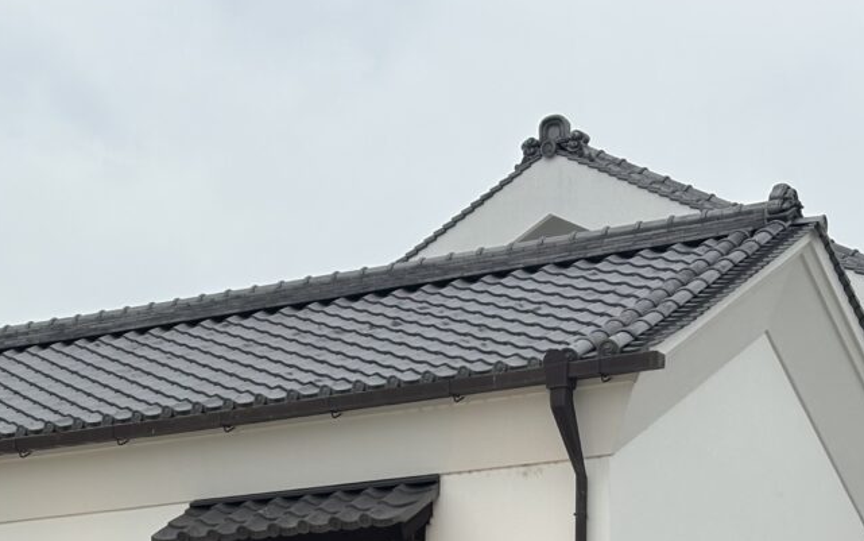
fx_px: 2591
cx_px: 136
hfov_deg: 18.7
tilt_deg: +8.7
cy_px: 610
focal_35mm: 110
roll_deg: -1.1
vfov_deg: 11.7
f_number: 1.6
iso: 32
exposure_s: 1/861
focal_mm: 5.96
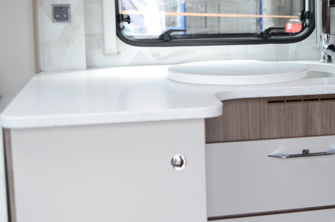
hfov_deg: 27.9
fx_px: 641
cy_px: 75
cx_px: 319
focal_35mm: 69
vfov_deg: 19.6
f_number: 2.8
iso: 100
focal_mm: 24
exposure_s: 1/30
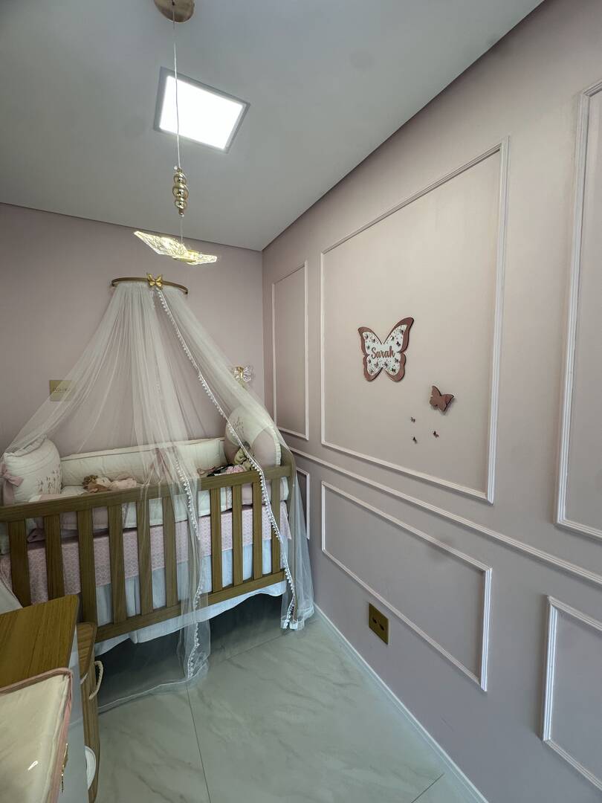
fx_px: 325
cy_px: 402
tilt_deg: -3.8
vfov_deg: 102.1
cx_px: 301
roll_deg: -0.7
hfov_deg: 85.7
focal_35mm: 14
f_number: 2.2
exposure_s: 1/120
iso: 80
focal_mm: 2.22
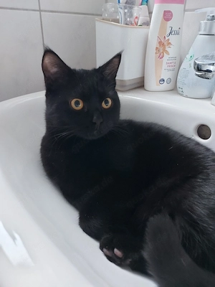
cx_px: 108
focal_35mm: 24
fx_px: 199
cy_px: 144
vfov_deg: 71.6
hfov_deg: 56.8
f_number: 1.8
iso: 1000
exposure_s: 1/17
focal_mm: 5.23
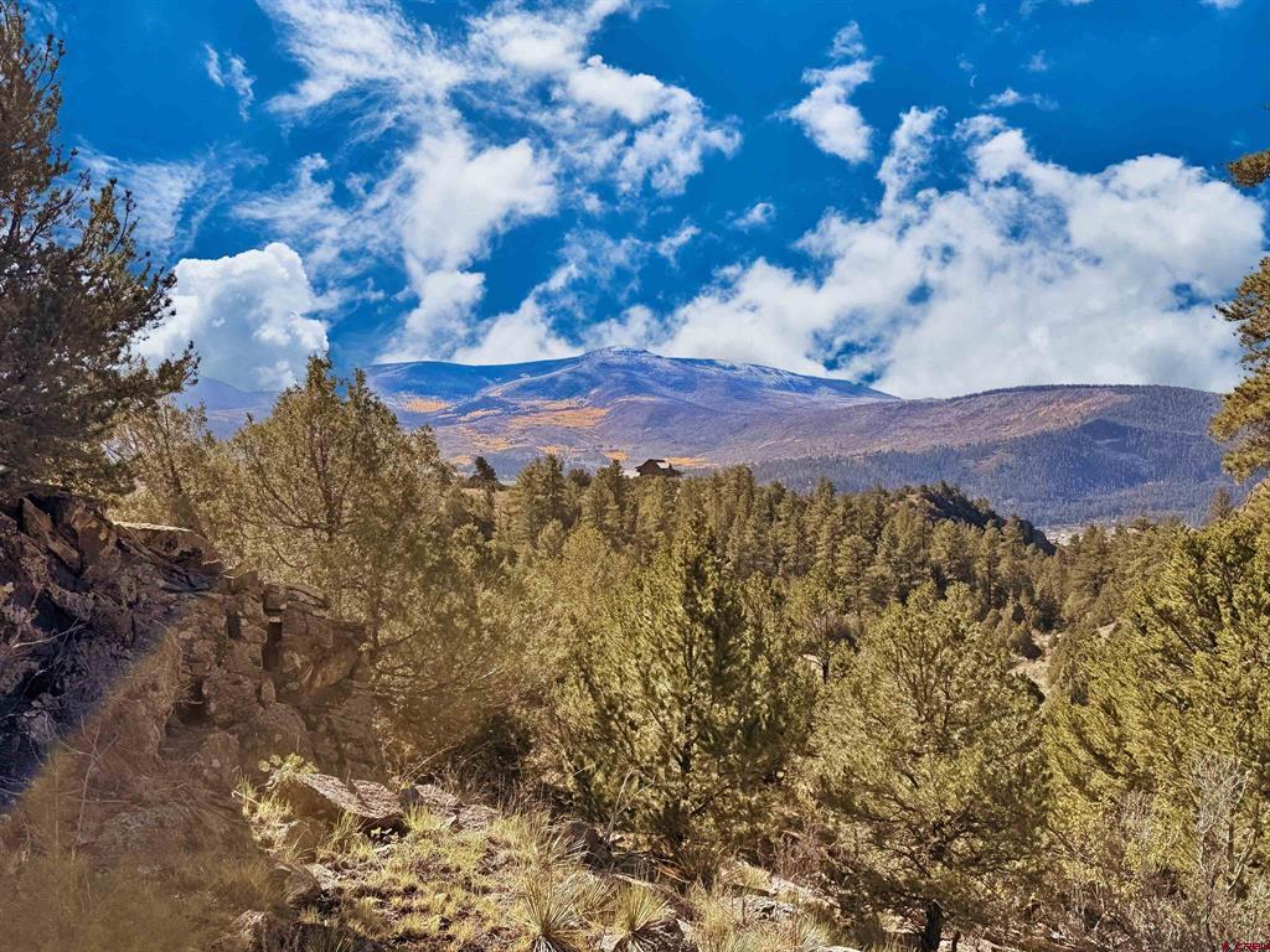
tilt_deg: +0.5
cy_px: 476
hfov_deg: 47.9
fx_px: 1431
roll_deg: +0.6
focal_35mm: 39
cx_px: 635
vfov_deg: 36.8
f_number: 1.78
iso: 80
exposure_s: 1/4673
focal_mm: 6.76
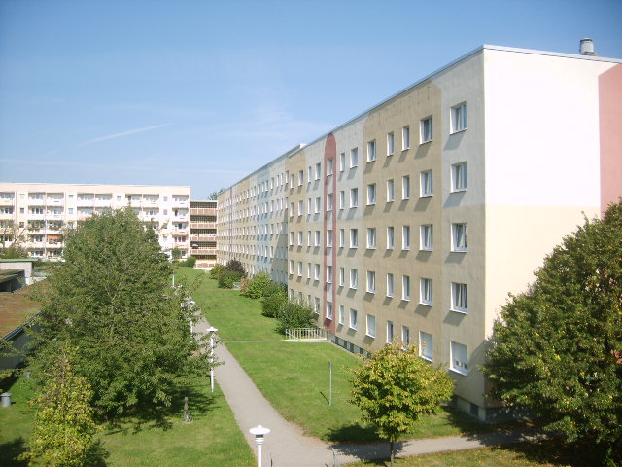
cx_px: 311
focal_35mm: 35
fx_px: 629
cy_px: 234
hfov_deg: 52.6
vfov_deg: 40.7
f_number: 7.1
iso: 50
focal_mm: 5.8
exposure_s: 1/750
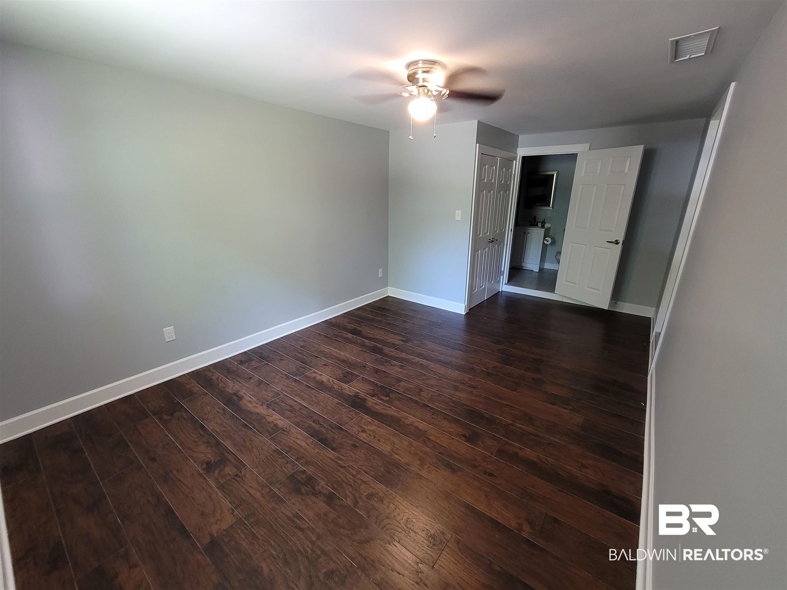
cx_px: 394
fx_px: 296
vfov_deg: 89.9
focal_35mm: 13
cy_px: 295
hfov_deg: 106.2
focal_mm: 2.2
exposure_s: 1/29
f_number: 2.2
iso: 320
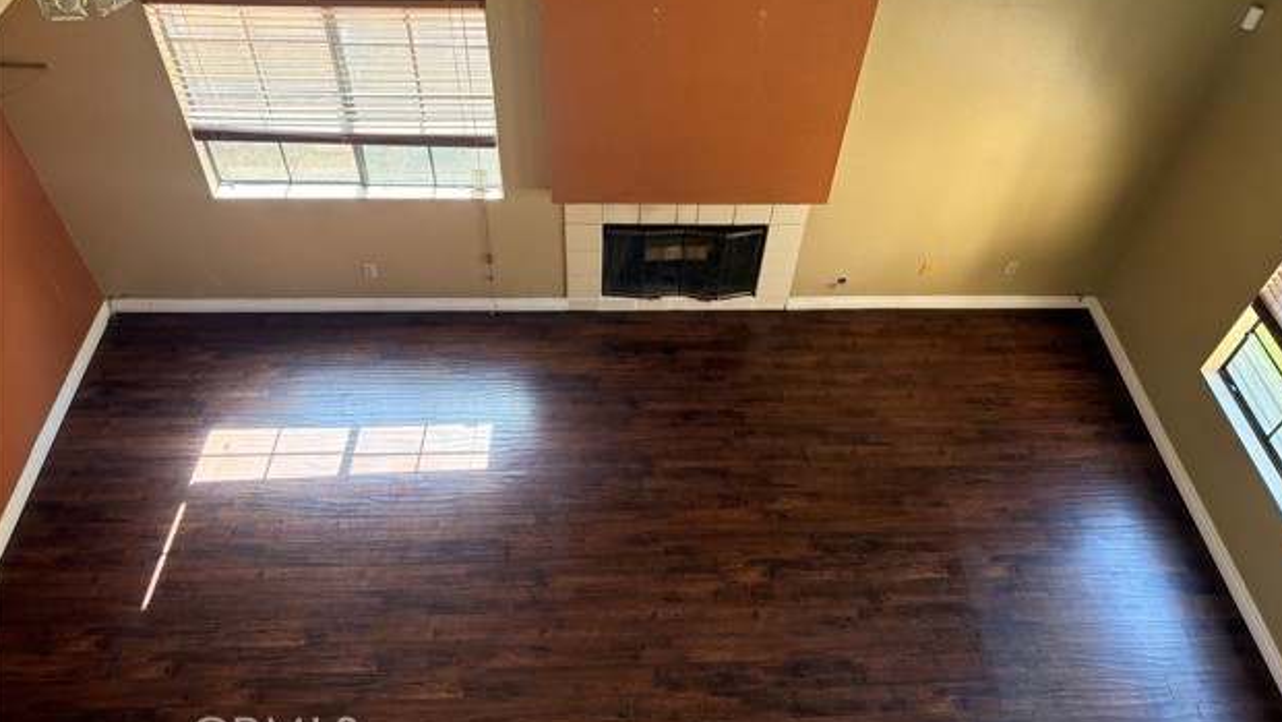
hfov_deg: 69.8
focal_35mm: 27
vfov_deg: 42.6
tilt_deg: -45.3
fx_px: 918
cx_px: 651
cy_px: 269
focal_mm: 6.76
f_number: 1.78
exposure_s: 1/150
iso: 200
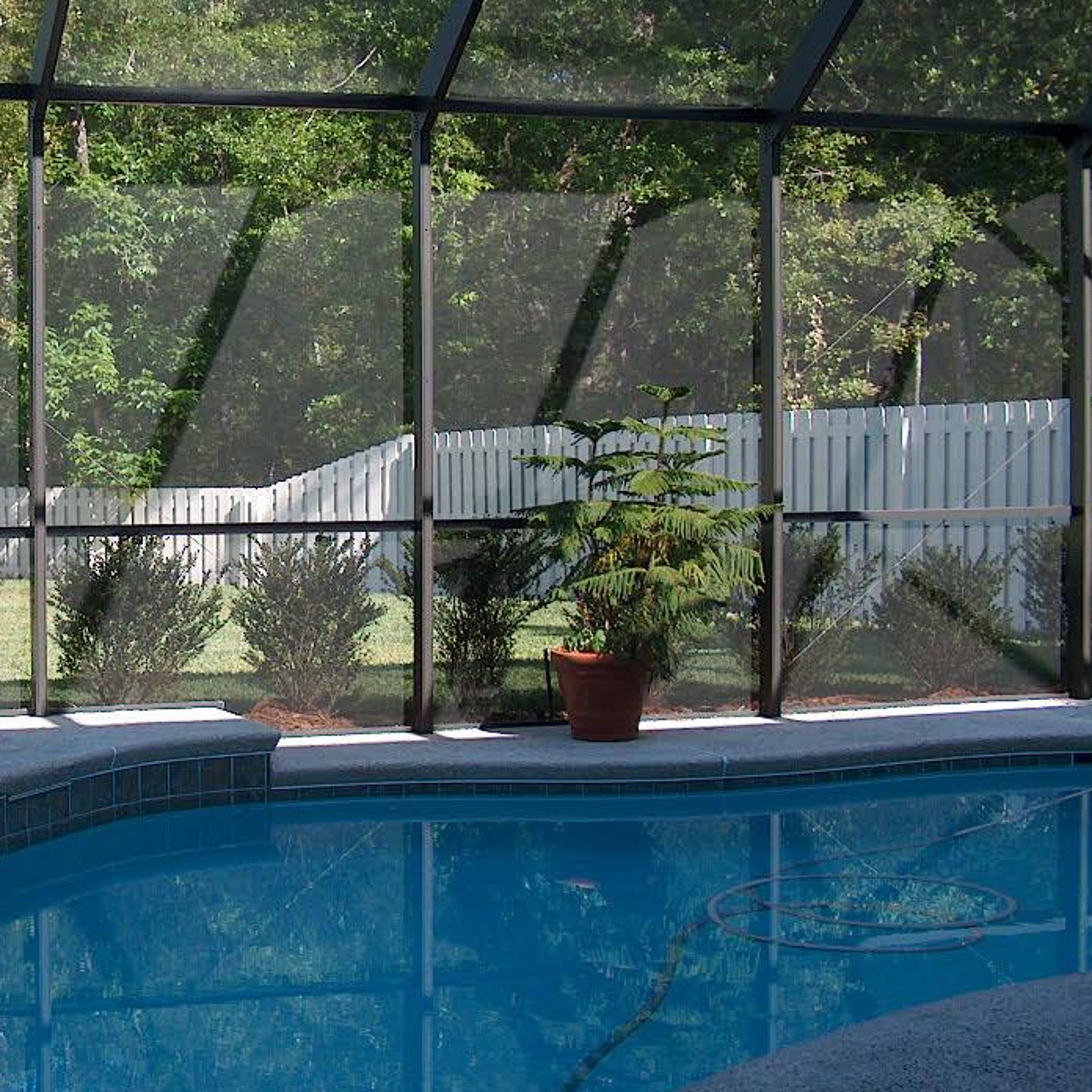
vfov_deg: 28.1
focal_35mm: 61
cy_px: 483
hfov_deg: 27.1
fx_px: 2177
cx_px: 99
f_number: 4
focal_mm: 7.6
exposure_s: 1/190
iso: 100
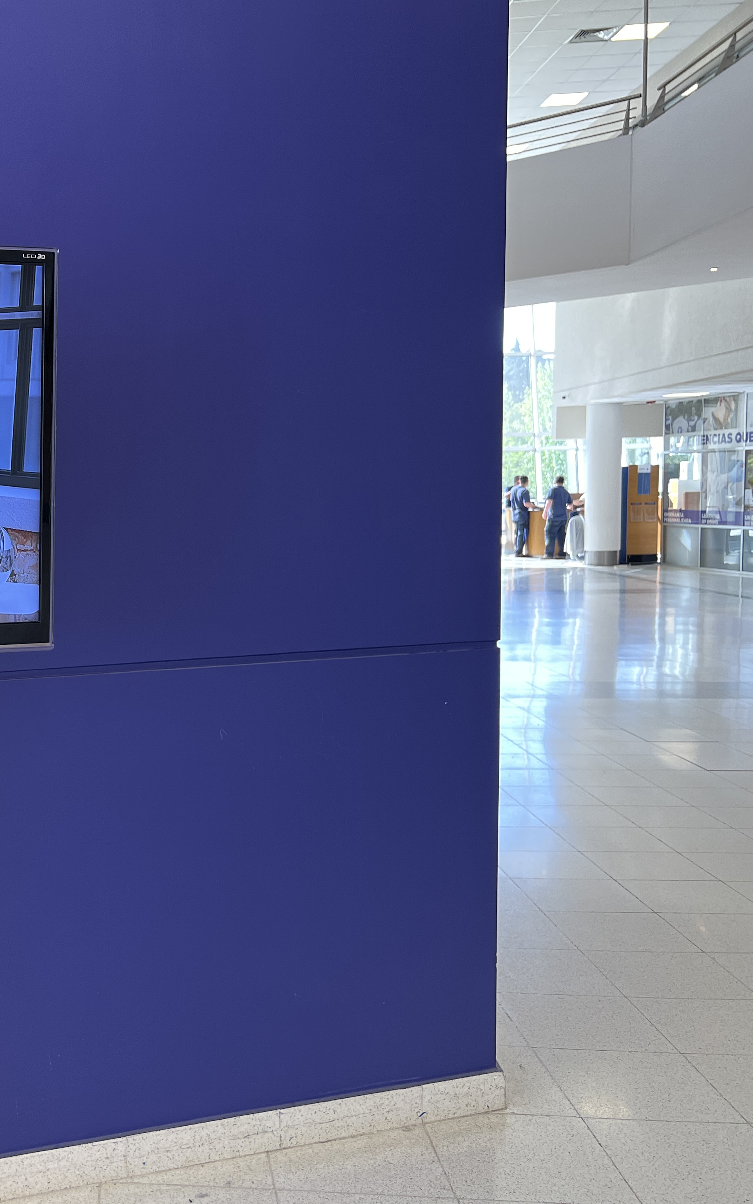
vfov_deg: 51.5
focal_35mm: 38
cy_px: 583
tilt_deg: -5.3
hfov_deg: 31.0
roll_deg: +1.8
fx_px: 1247
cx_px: -12
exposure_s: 1/121
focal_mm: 5.7
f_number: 1.5
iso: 125
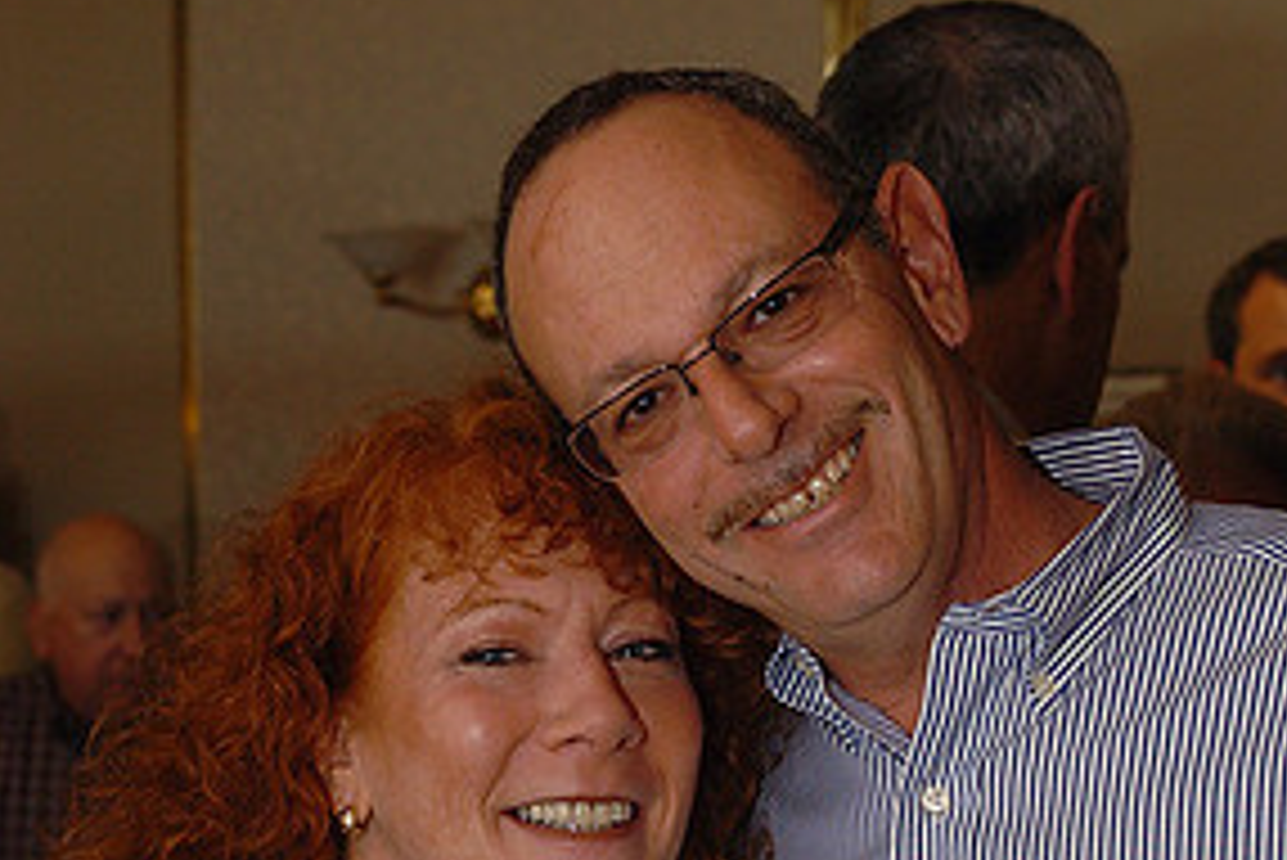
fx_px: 4042
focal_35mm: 113
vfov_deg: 12.0
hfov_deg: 18.1
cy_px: 941
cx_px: 666
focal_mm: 48
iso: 320
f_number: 5
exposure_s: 1/40
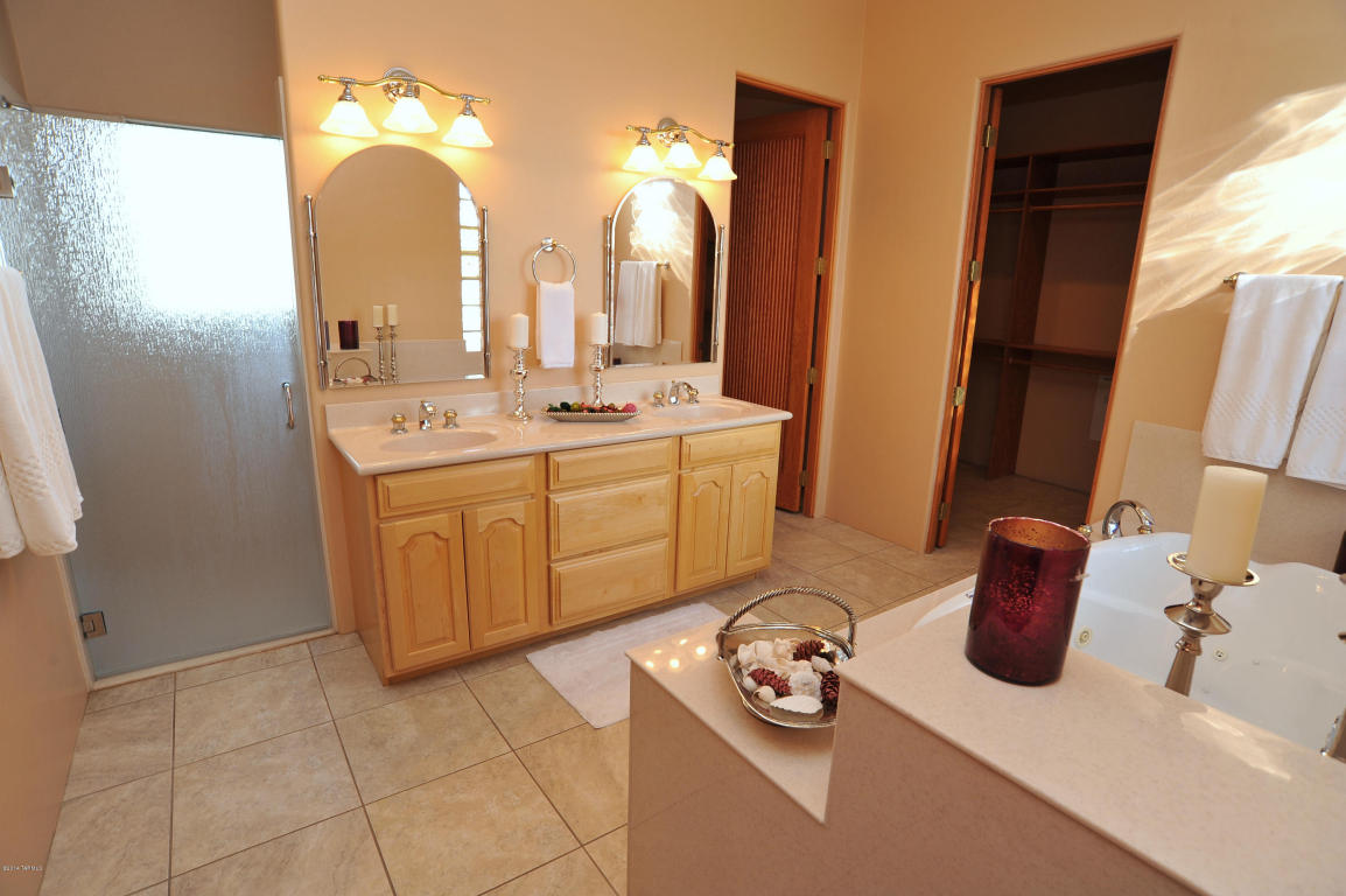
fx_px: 673
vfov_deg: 67.3
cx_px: 673
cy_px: 448
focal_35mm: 18
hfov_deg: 90.0
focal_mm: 18
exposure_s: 1/40
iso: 320
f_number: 8
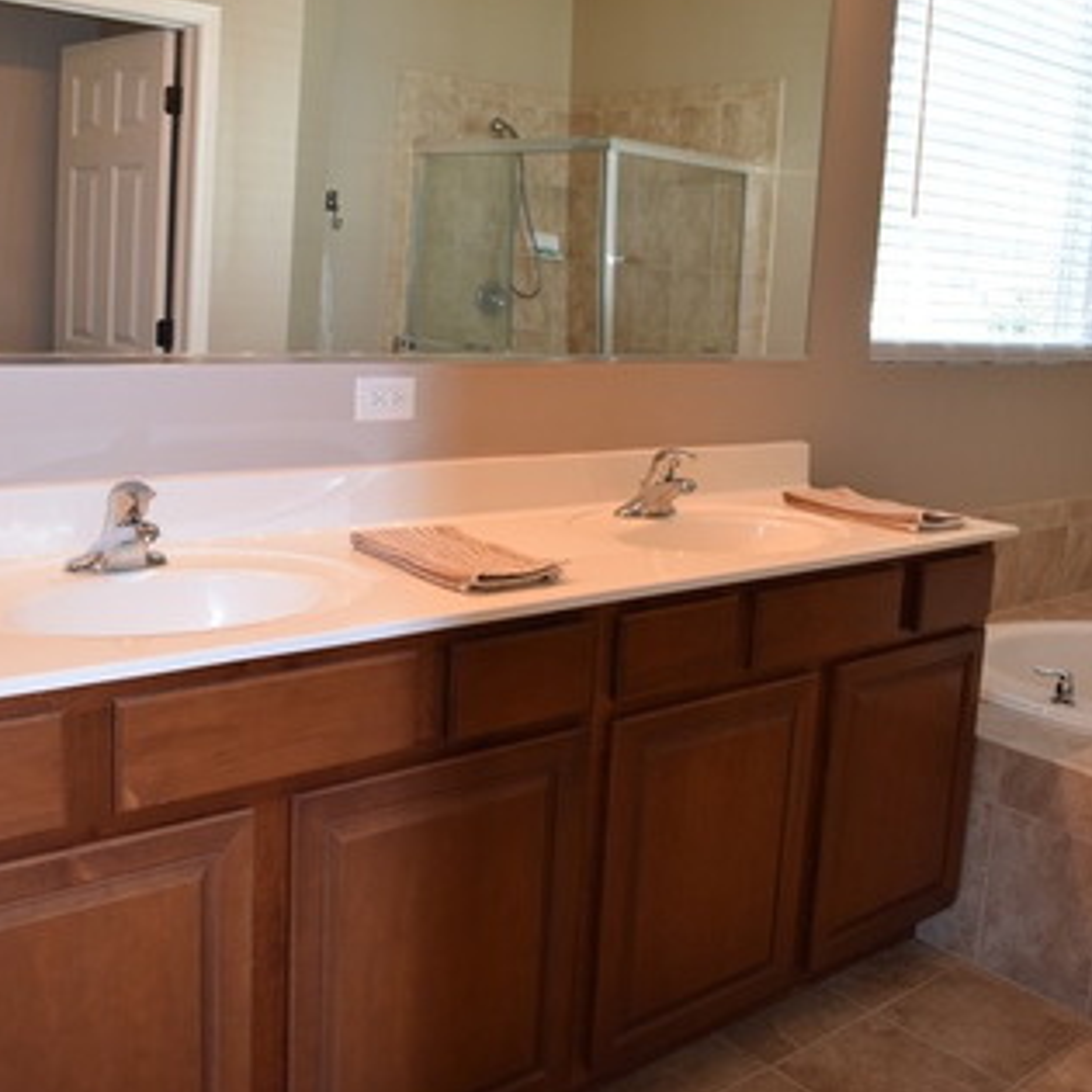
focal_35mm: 35
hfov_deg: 47.2
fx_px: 1249
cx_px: 544
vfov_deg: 47.0
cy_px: 444
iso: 800
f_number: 5.6
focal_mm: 18
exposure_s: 1/125
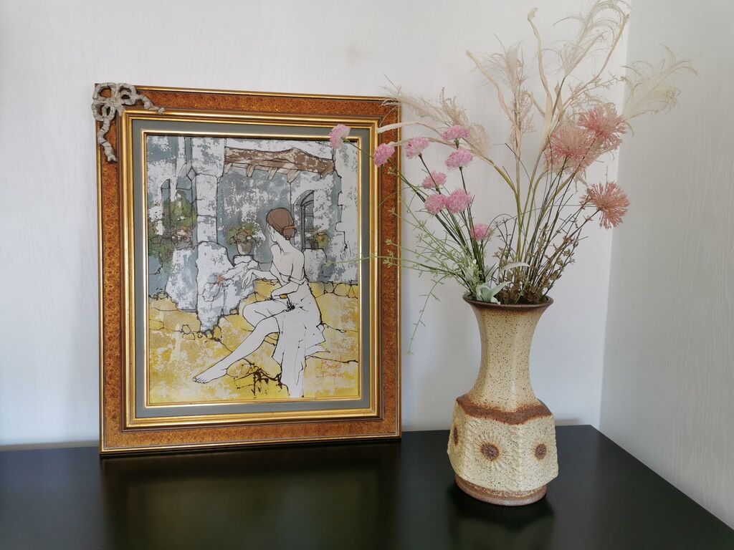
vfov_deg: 51.4
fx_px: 573
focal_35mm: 27
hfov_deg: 65.3
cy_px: 275
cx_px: 367
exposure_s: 1/100
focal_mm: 5.58
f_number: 1.8
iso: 100
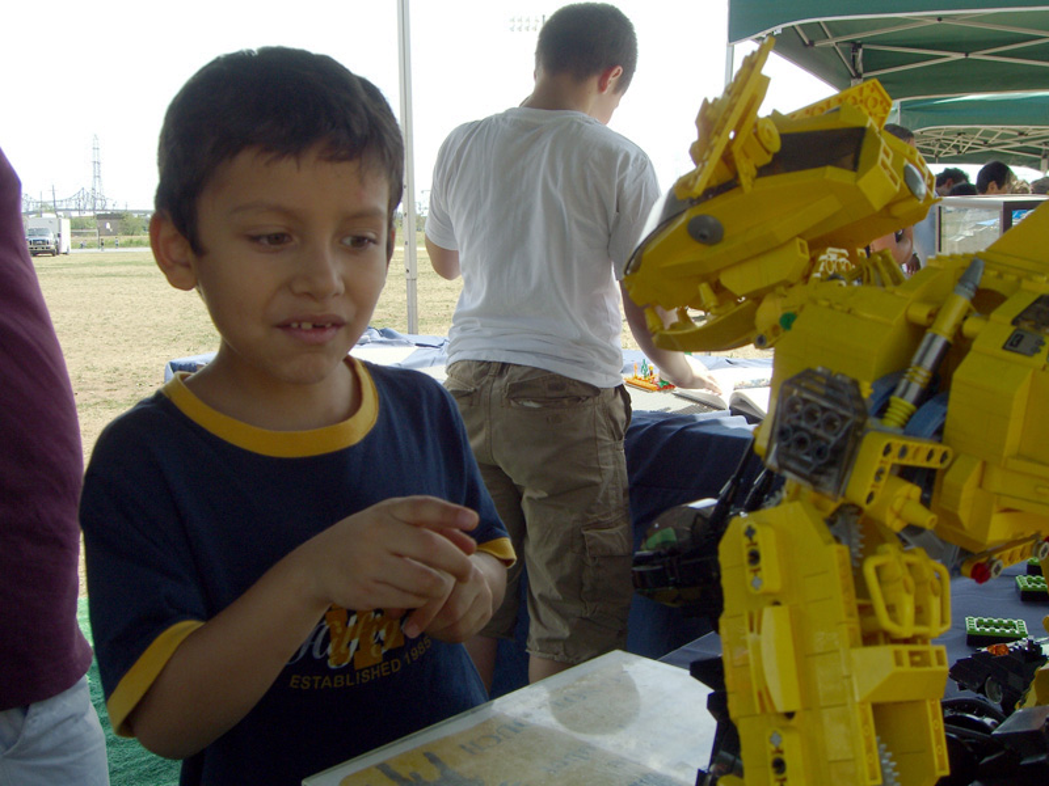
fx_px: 1152
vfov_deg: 37.7
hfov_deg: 49.0
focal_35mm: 38
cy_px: 393
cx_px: 524
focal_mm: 7.9
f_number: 4
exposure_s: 1/250
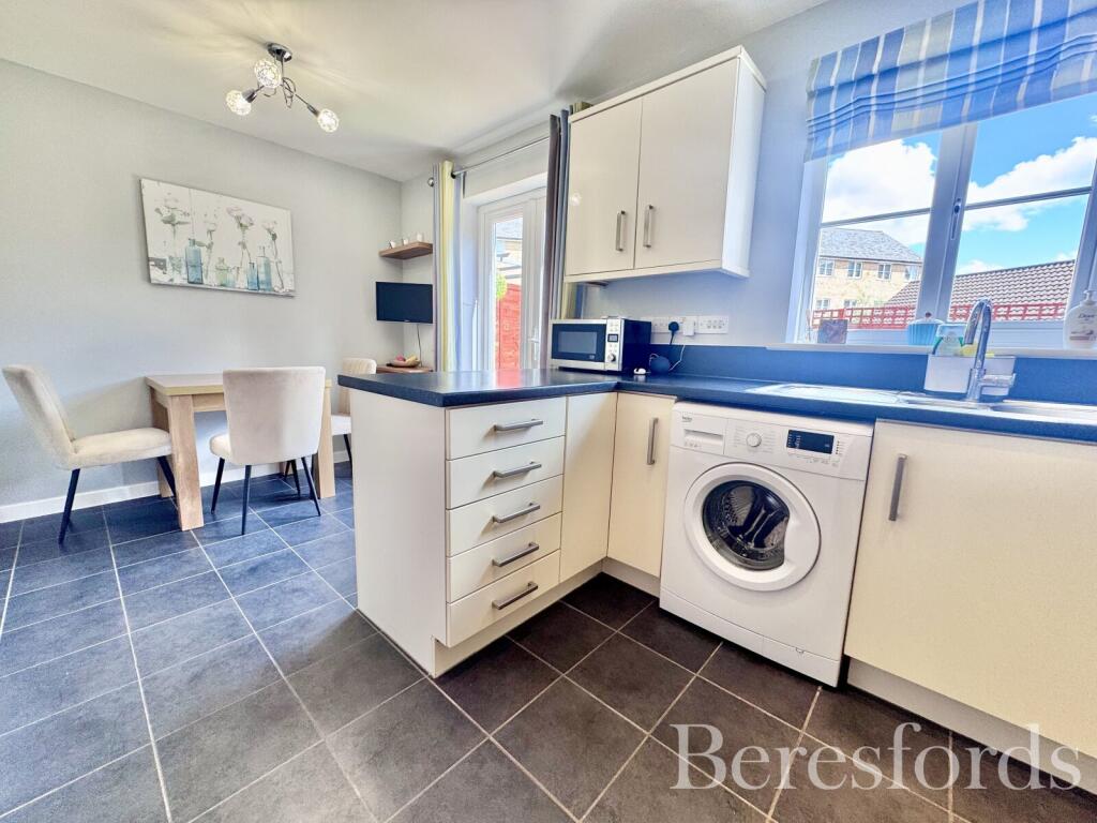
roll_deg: -1.8
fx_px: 444
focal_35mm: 14
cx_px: 548
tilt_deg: -8.3
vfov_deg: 85.7
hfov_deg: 102.1
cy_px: 412
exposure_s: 1/100
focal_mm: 2.22
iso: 80
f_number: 2.2
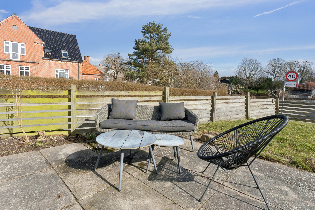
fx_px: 164
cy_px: 105
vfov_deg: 65.2
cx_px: 158
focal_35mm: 19
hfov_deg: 87.7
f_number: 8
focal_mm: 12.5
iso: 100
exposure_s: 1/320
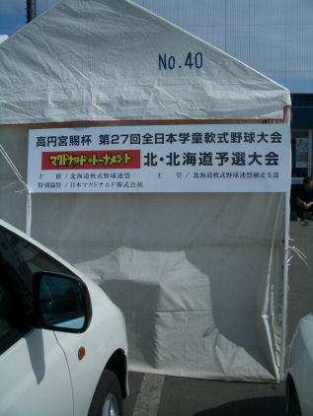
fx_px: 422
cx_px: 156
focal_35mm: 35
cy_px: 208
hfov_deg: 40.7
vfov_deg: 52.6
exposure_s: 1/2000
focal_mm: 5.8
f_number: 4.3
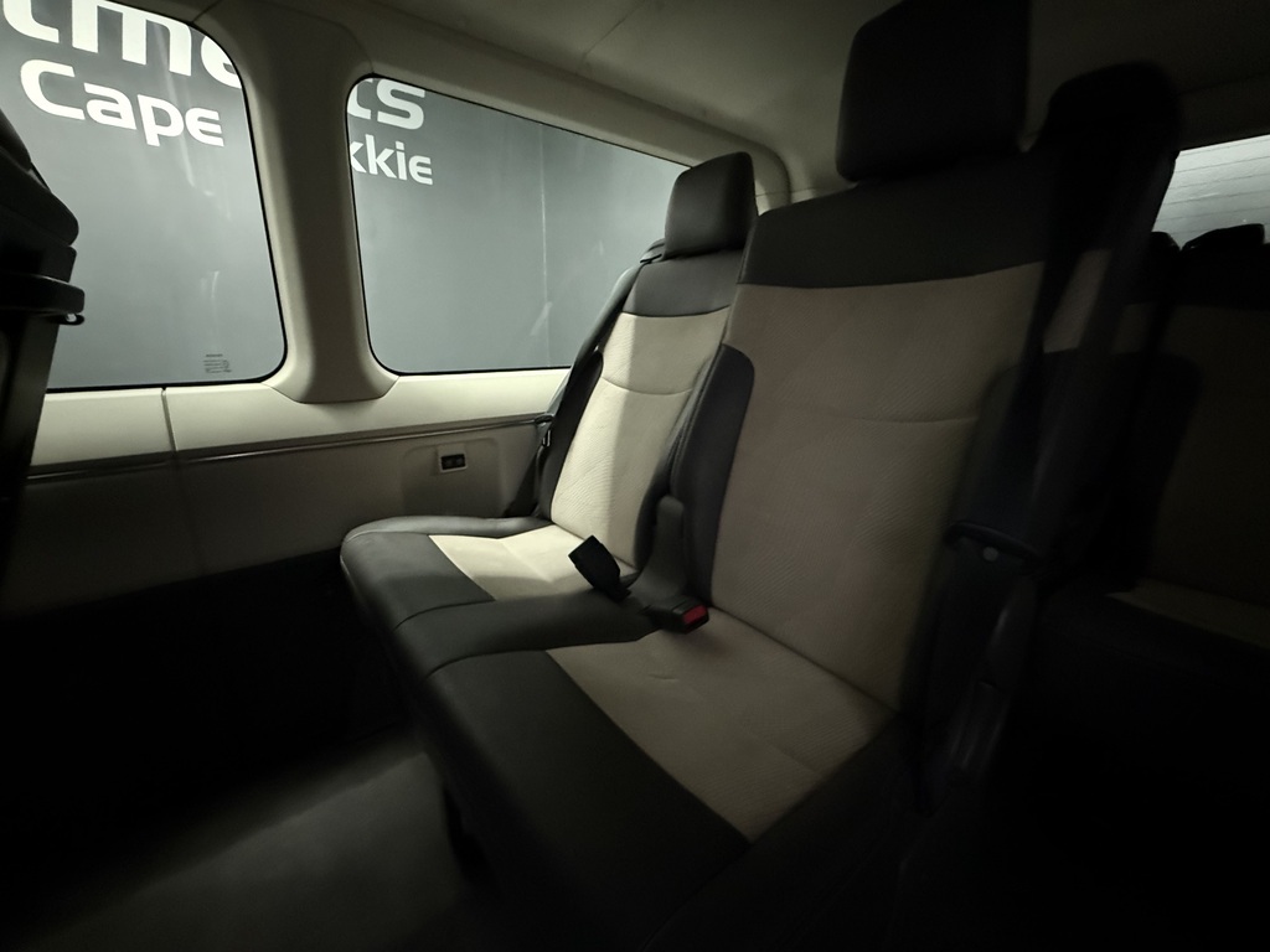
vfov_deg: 85.7
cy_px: 476
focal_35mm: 14
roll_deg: -0.1
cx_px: 635
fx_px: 514
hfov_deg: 102.1
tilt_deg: -14.7
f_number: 2.2
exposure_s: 1/33
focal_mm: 2.22
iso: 1600
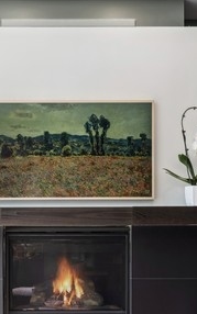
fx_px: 532
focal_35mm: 62
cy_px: 223
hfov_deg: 20.9
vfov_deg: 32.5
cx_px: 70
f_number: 9.5
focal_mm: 19.5
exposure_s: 1/20
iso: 200
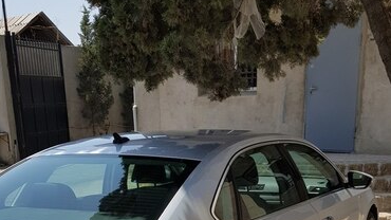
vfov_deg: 27.7
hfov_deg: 52.8
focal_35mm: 38
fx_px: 394
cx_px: 196
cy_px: 257
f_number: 1.7
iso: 40
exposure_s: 1/2176
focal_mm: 4.3
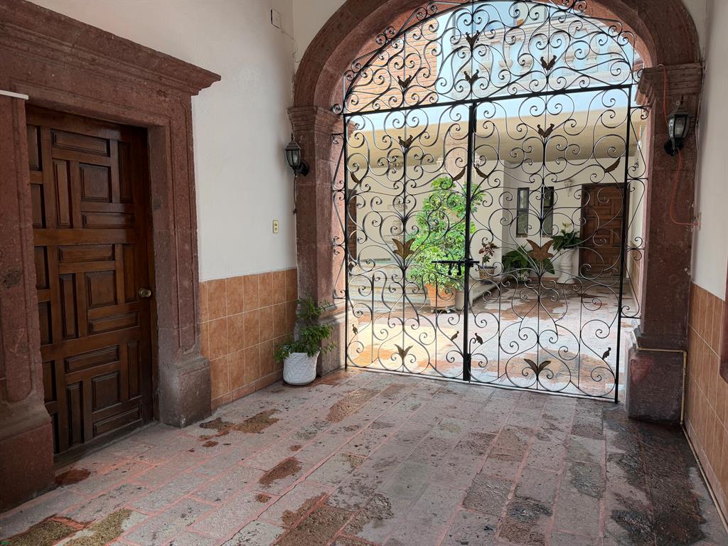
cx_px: 364
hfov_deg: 71.6
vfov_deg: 56.8
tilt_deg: -5.7
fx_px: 505
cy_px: 273
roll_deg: +0.1
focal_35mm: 24
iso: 100
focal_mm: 6.76
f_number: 1.78
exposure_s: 1/198
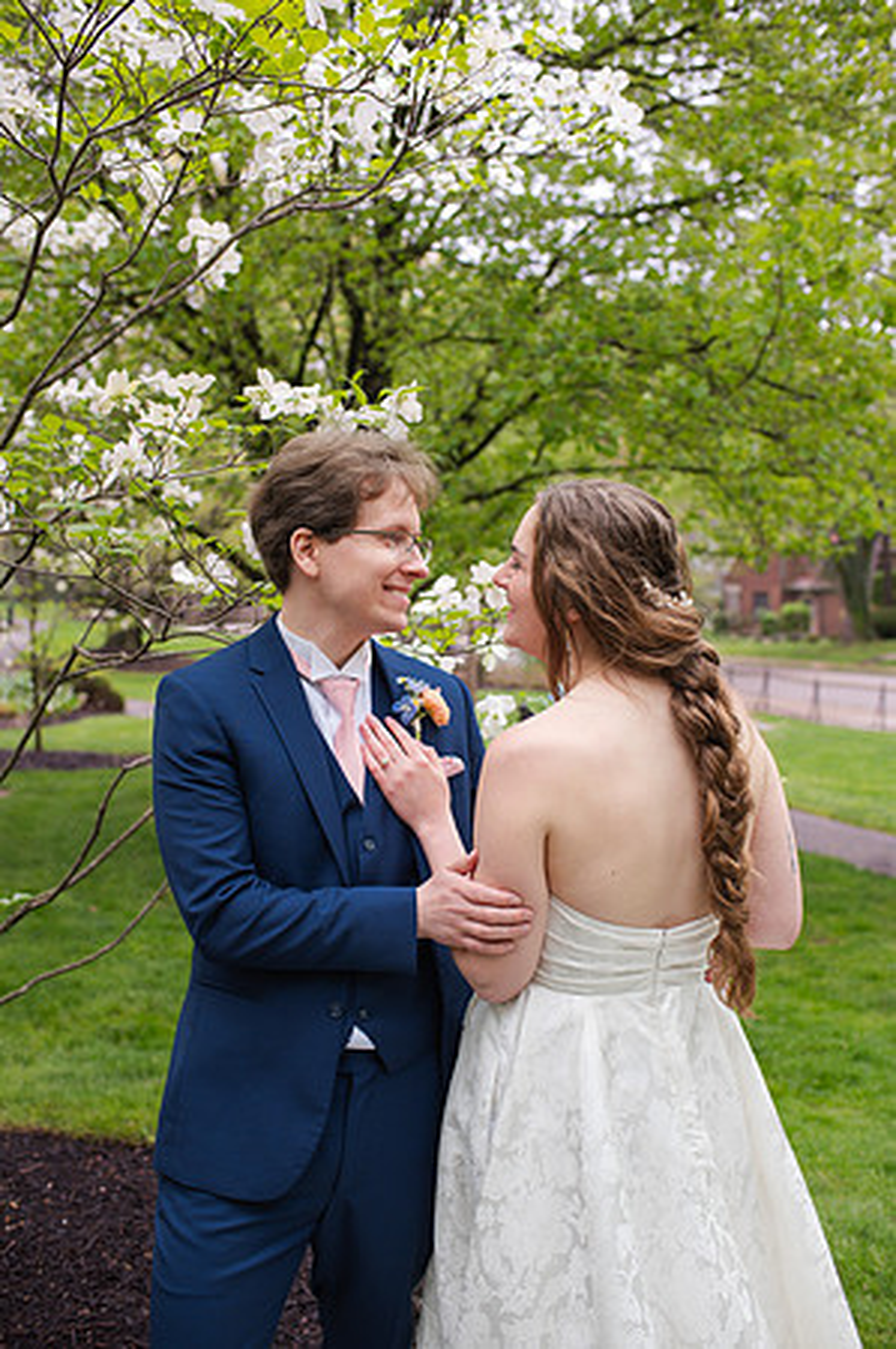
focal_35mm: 35
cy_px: 674
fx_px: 1310
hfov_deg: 37.8
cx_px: 448
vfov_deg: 54.5
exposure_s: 1/320
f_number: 3.2
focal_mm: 35
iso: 100
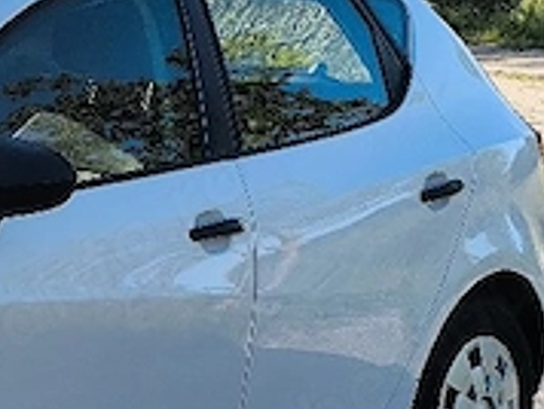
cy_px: 320
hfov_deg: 12.2
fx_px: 2439
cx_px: -248
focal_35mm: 155
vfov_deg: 9.6
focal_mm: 6.14
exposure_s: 1/769
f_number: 1.65
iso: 50
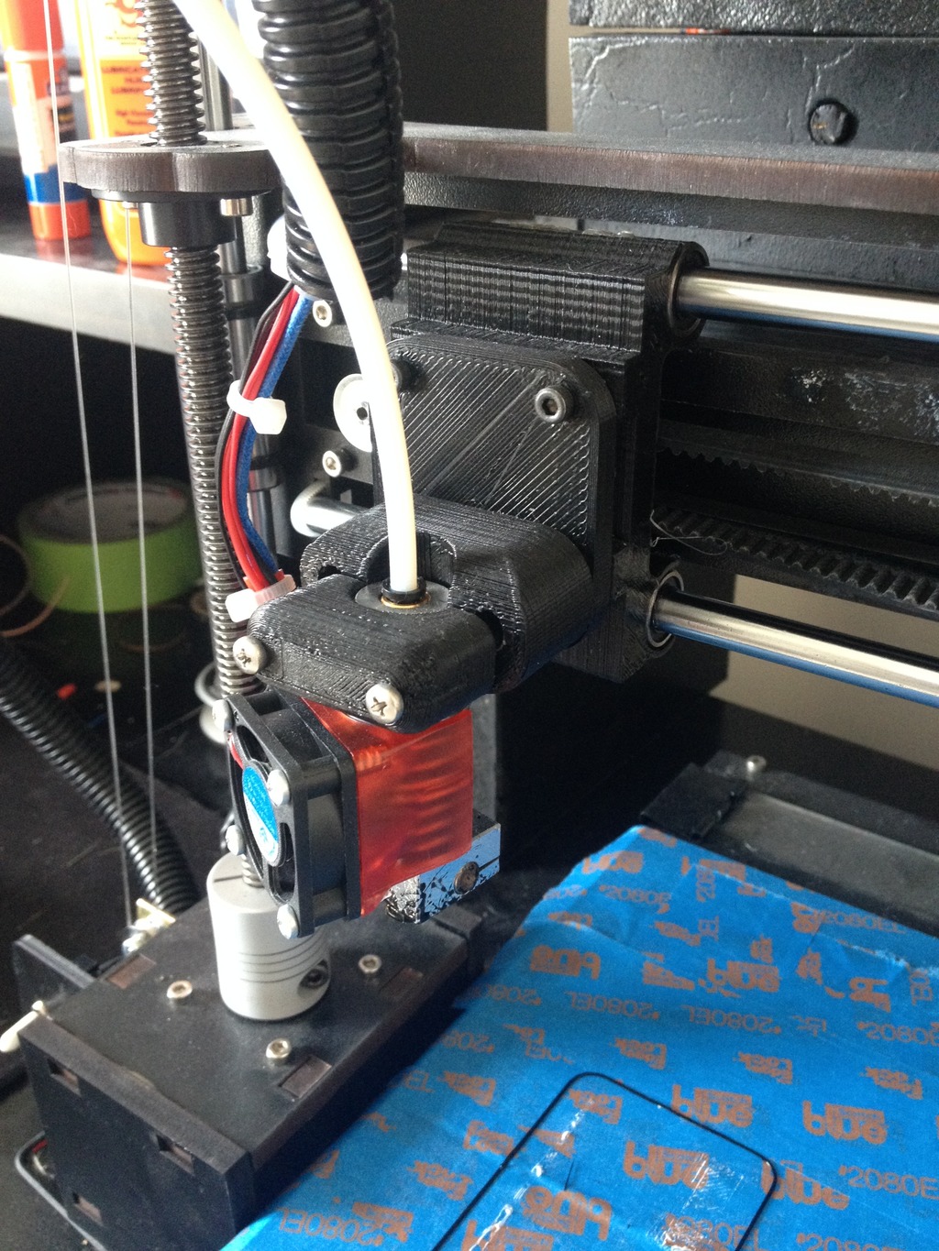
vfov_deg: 52.6
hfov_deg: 40.7
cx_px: 470
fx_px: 1266
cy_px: 626
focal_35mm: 35
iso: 200
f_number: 2.4
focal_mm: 4.28
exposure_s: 1/20
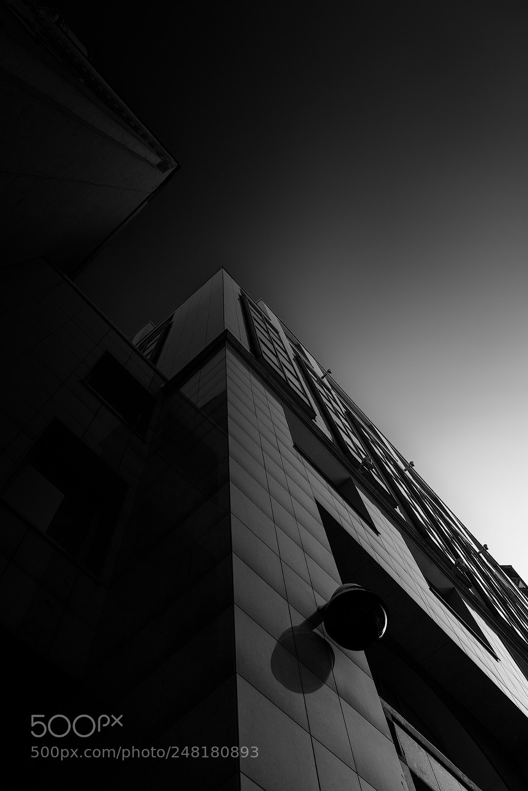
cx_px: 264
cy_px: 396
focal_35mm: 29
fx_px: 637
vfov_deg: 63.6
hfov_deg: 45.0
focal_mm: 29
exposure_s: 1/320
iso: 250
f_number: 7.1
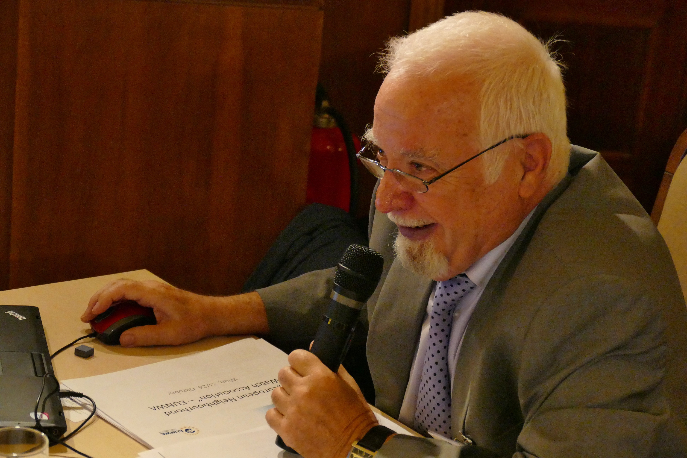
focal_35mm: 87
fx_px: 1660
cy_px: 229
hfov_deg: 23.4
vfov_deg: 15.7
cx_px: 344
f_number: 3.8
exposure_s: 1/125
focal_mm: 31.83
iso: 3200
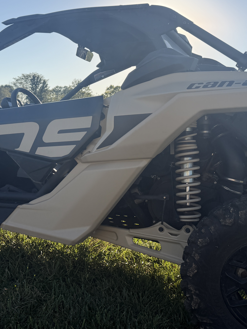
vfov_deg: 43.8
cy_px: 144
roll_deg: -0.8
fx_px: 409
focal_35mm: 43
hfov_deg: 33.6
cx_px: 109
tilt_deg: -3.9
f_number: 1.78
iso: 80
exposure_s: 1/3279
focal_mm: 6.76
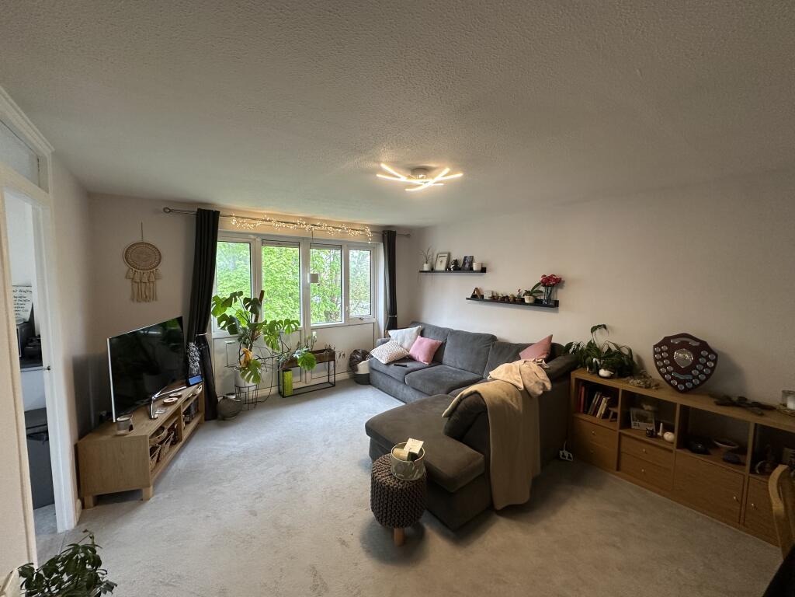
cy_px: 298
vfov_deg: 85.7
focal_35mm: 14
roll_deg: +0.0
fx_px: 322
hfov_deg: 102.1
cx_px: 398
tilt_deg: -4.1
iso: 160
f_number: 2.2
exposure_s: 1/50
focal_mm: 2.22
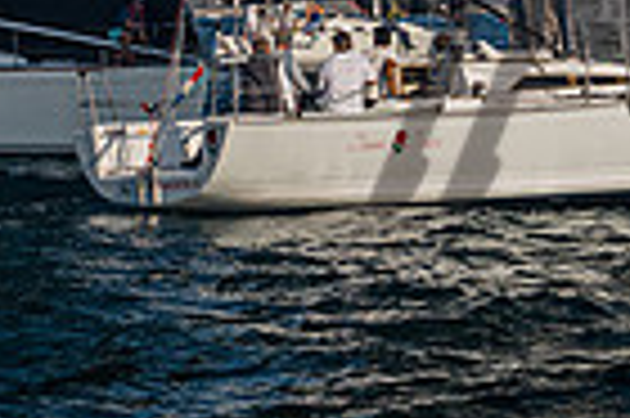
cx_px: 171
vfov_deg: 7.6
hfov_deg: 11.7
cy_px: -331
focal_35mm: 176
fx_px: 3076
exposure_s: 1/1600
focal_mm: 39
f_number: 6.3
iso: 400
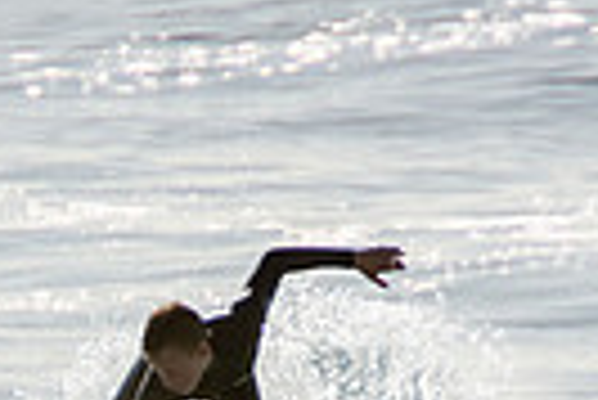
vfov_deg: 0.5
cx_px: 90
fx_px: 43418
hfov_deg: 0.8
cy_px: 663
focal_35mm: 2611
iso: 100
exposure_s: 1/2000
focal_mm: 400
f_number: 6.3
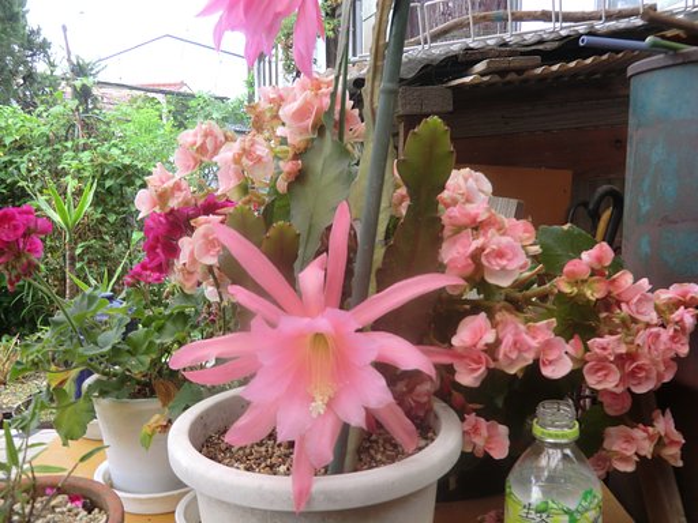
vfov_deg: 41.8
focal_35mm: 34
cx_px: 349
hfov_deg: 54.0
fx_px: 686
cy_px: 262
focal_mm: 6.1
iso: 80
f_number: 3.6
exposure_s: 1/60
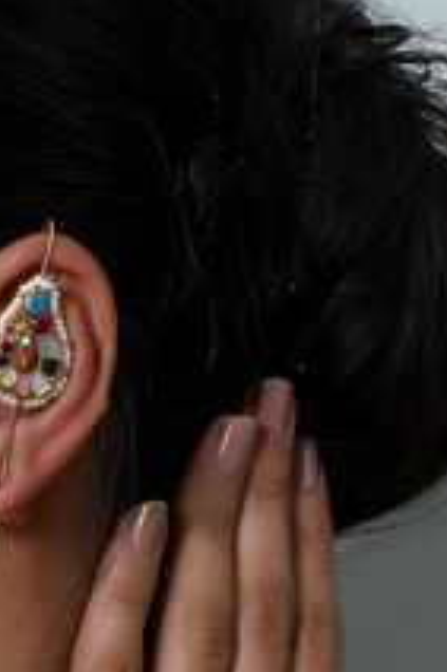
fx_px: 2313
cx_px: -63
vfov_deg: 16.4
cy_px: 521
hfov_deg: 10.9
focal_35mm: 124
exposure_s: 1/125
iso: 320
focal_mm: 50
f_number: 13
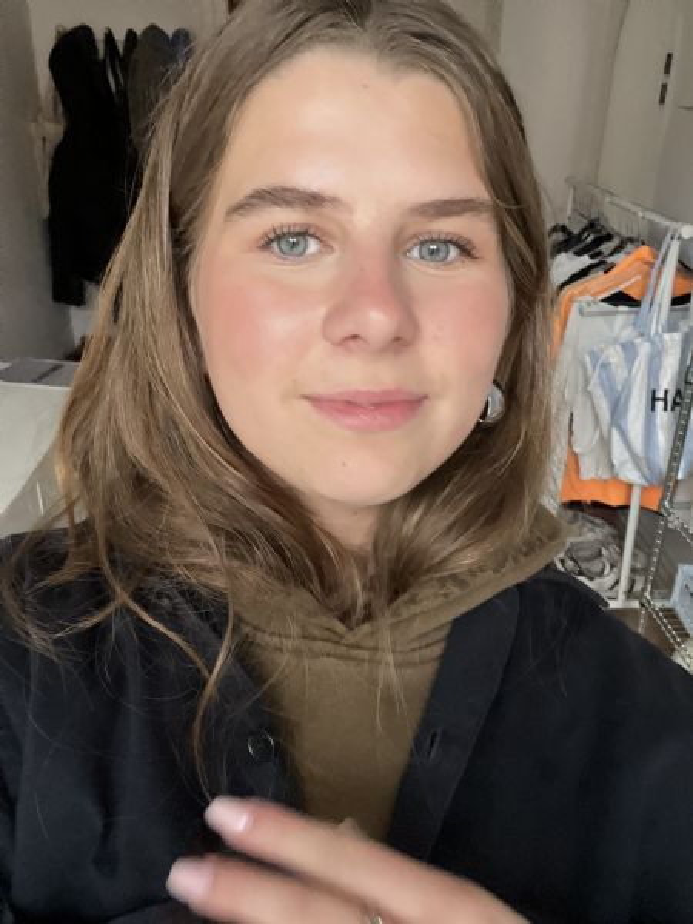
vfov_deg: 60.0
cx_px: 346
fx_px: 801
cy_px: 462
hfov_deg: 46.8
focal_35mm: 30
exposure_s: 1/60
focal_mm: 2.71
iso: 250
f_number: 2.2
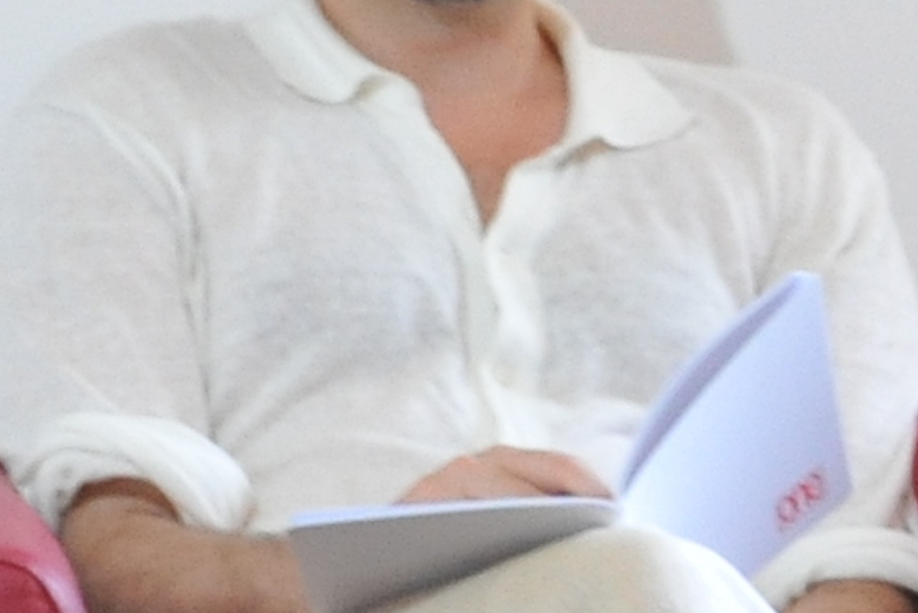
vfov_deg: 4.7
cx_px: 1235
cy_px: 710
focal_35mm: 289
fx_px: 7371
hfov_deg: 7.0
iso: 2500
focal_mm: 38
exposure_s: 1/50
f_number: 6.3
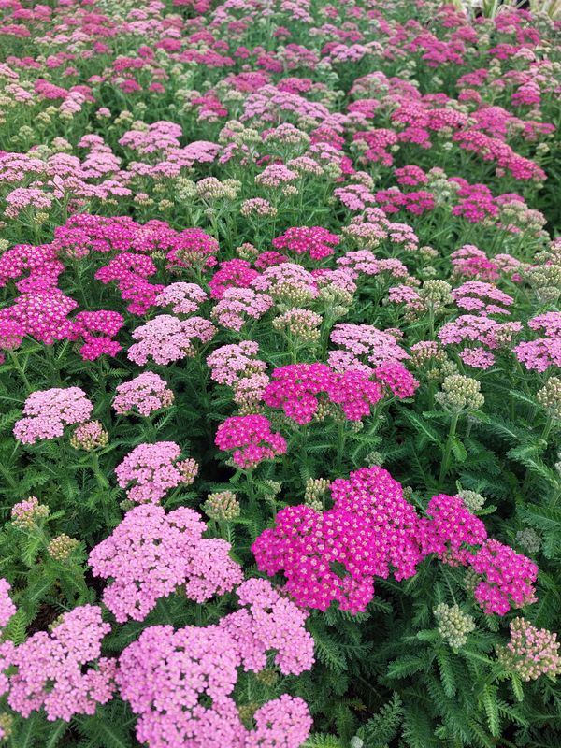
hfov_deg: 54.9
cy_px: 374
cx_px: 280
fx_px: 540
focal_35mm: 25
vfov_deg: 69.4
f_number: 1.8
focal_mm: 5.23
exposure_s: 1/441
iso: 25
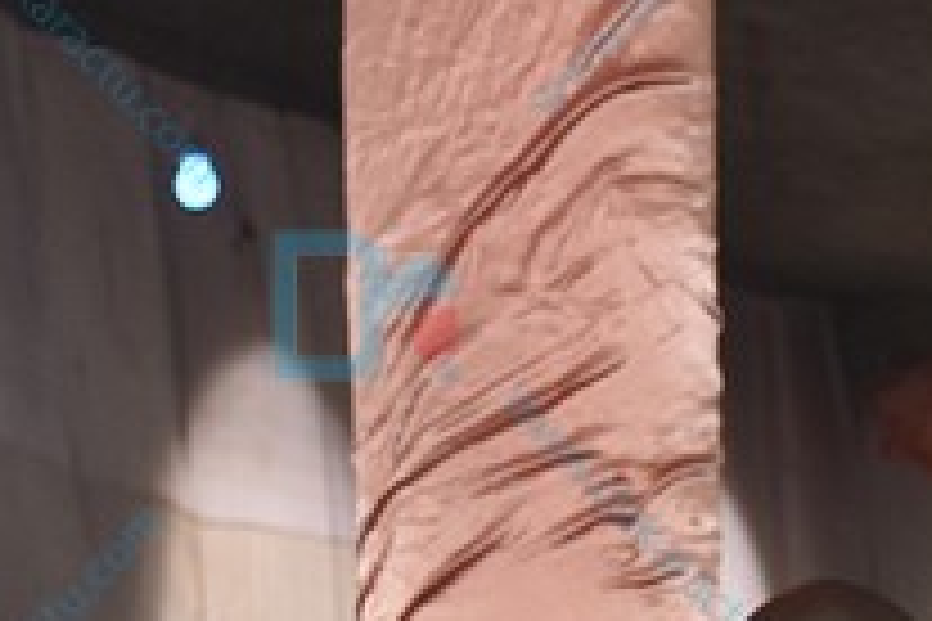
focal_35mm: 248
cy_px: 1058
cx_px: 648
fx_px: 6420
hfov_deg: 8.3
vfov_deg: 5.5
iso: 400
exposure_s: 1/200
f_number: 4.2
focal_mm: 38
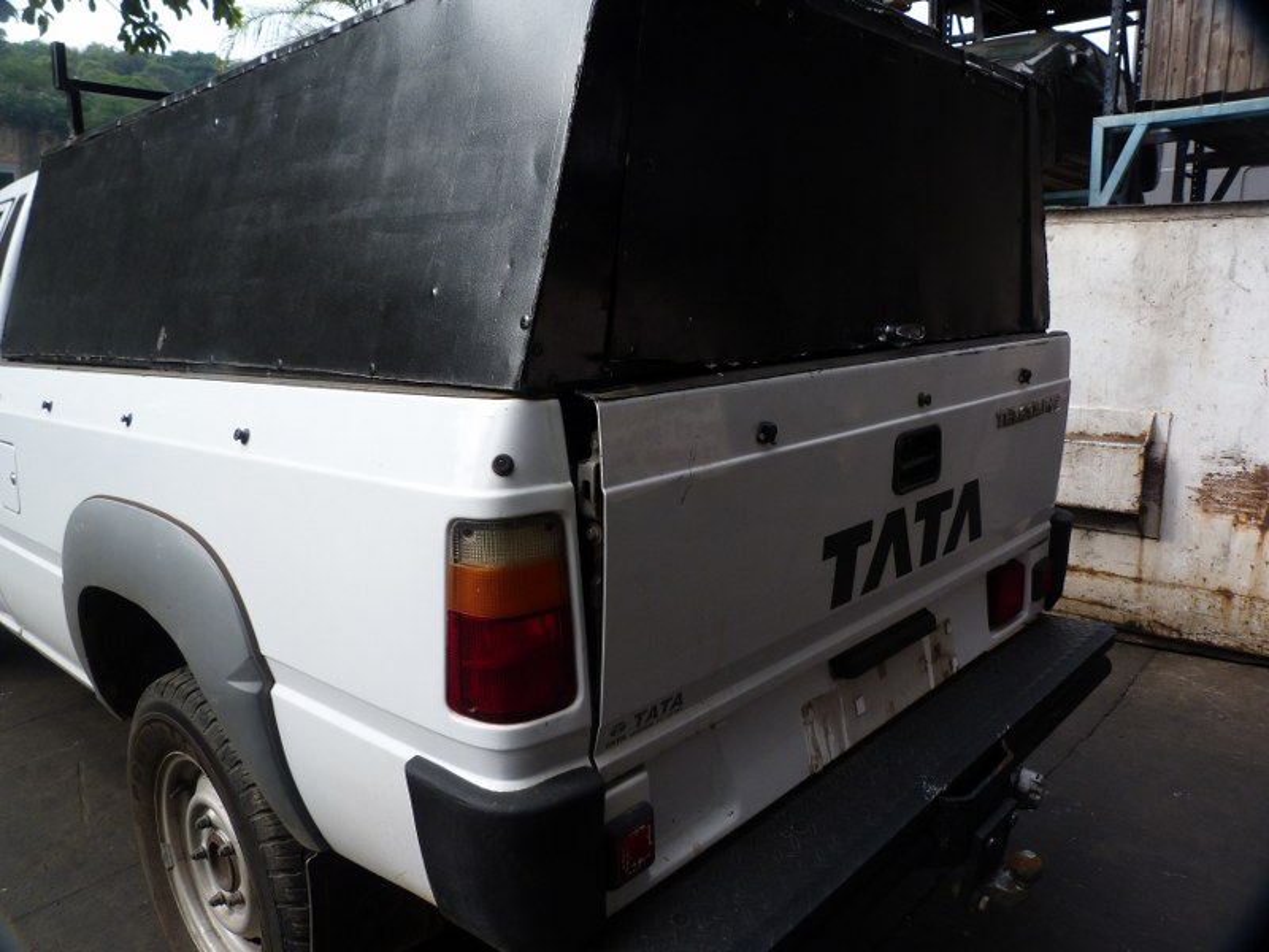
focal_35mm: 25
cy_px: 476
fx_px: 916
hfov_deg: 69.4
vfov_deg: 54.9
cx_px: 634
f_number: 4
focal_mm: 4.5
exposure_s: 1/200
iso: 80
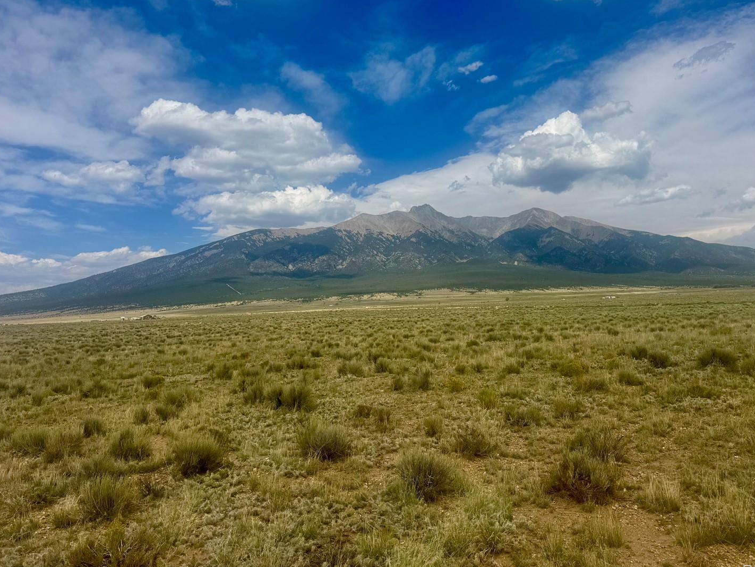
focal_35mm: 27
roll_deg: +1.0
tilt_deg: +4.0
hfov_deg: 65.2
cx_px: 404
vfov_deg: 51.3
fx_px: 589
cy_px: 263
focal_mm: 6.76
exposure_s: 1/9009
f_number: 1.78
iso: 80
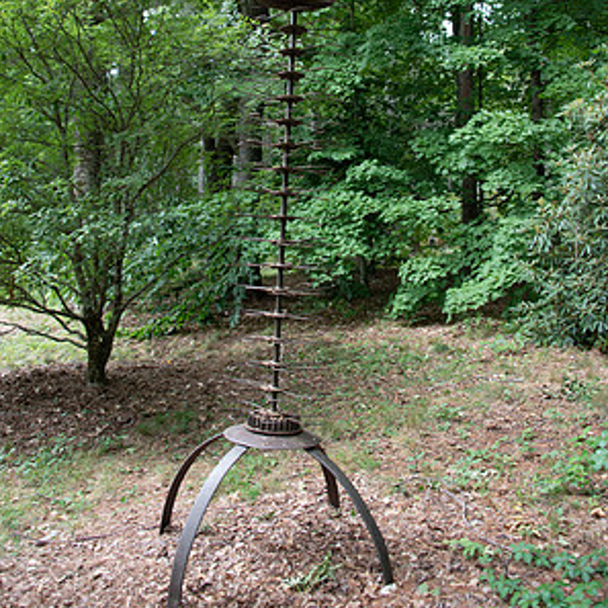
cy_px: 160
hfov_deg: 46.0
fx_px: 715
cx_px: 303
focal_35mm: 36
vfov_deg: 44.7
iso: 200
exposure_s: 1/60
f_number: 4
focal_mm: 28
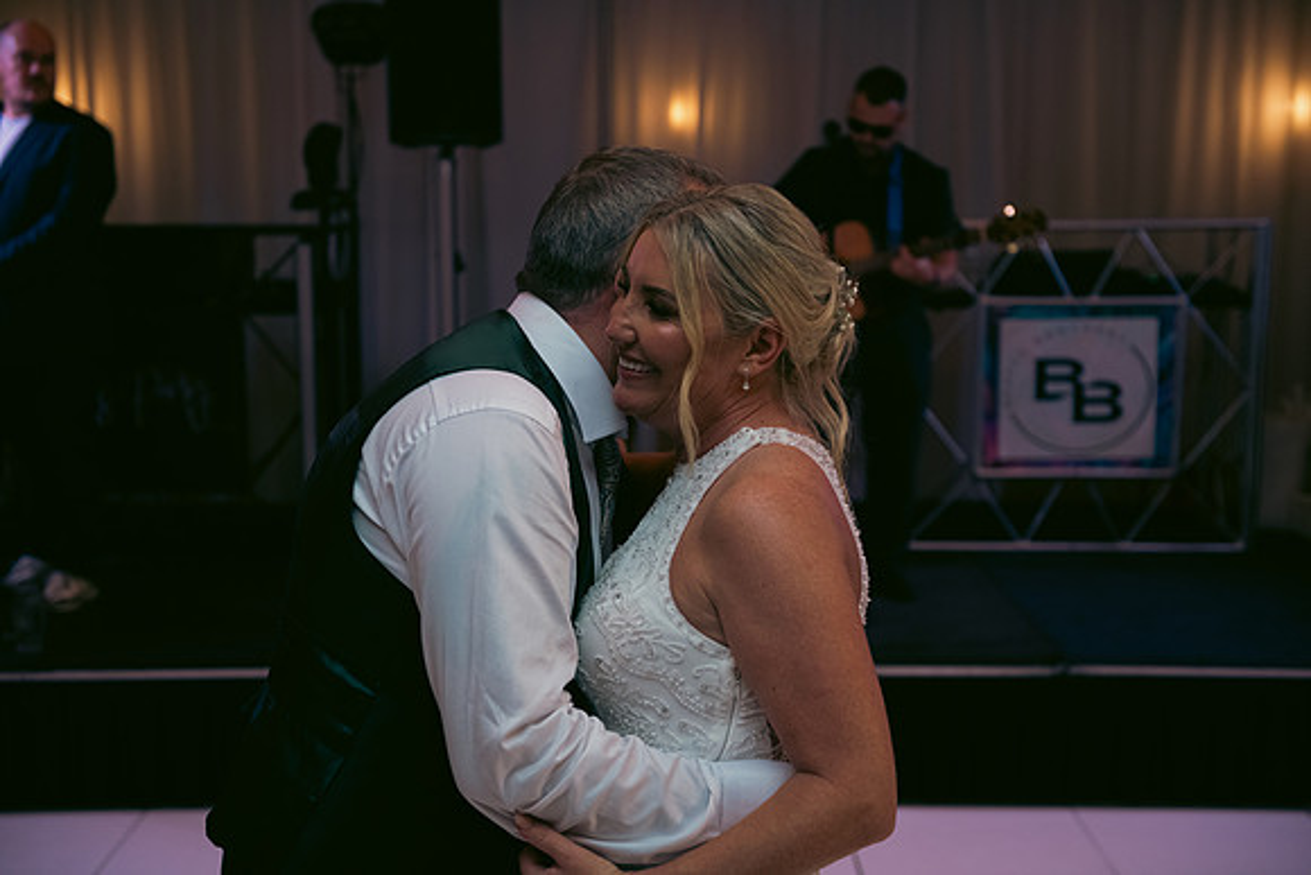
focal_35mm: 48
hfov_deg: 41.1
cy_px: 438
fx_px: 1748
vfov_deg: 28.1
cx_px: 656
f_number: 3.5
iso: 800
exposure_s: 1/160
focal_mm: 48
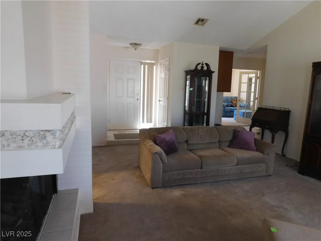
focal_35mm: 23
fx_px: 213
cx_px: 160
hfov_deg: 73.9
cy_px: 120
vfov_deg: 58.9
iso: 320
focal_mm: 4
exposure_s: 1/30
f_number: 3
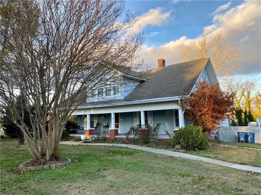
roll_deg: +1.9
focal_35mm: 26
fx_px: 196
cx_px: 130
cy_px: 98
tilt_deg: +7.3
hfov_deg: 67.3
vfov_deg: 53.1
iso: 32
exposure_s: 1/332
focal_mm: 4.25
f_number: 1.8
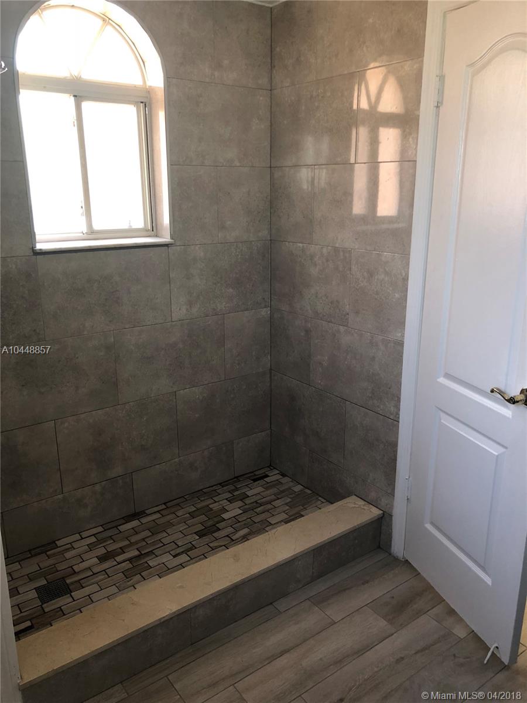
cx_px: 264
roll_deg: +0.1
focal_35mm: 28
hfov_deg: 49.7
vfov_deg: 63.4
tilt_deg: -15.3
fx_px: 568
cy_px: 352
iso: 40
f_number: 1.8
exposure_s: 1/20
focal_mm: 4
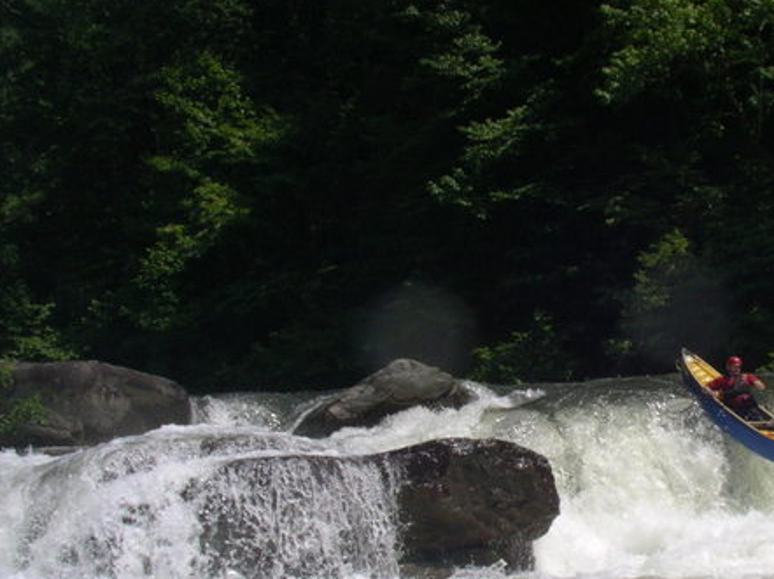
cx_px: 646
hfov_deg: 28.2
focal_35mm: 67
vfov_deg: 21.8
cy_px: 404
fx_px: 1497
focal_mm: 5.7
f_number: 6.9
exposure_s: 1/250
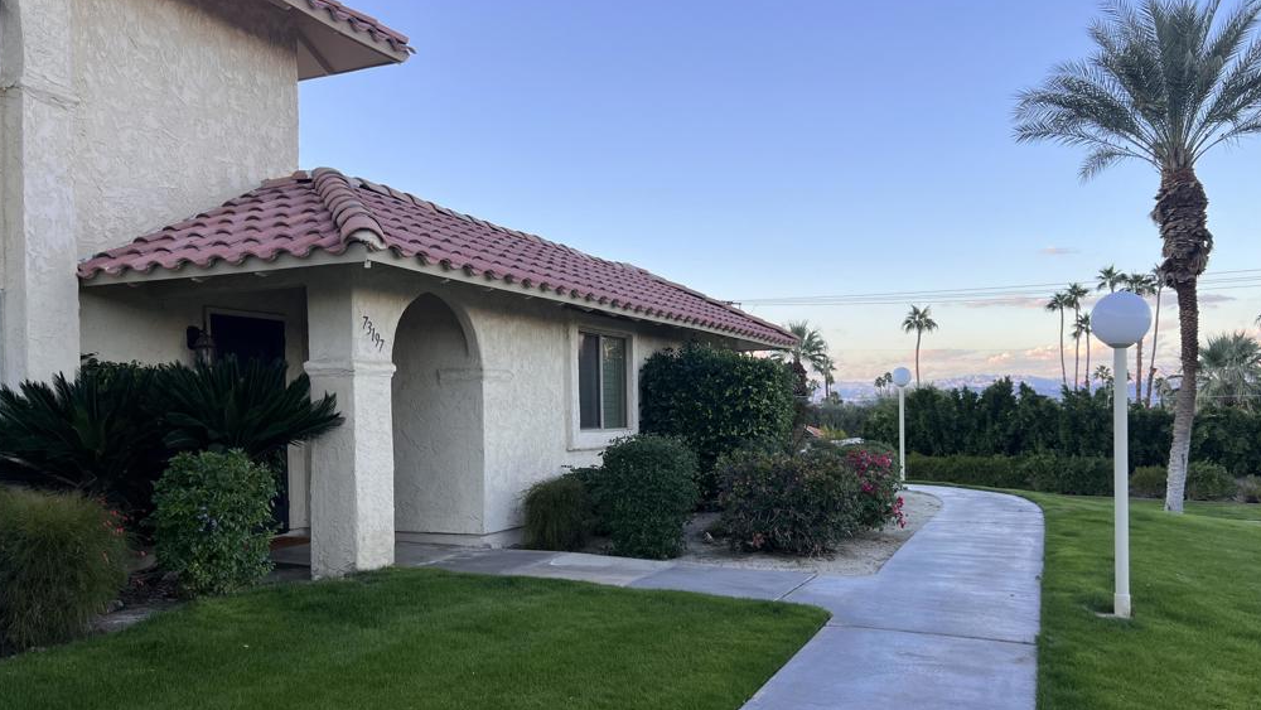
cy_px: 430
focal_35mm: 29
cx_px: 632
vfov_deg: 40.0
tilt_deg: -0.3
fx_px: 970
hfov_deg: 66.1
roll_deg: +1.1
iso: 50
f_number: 1.5
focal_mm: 5.7
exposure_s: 1/696
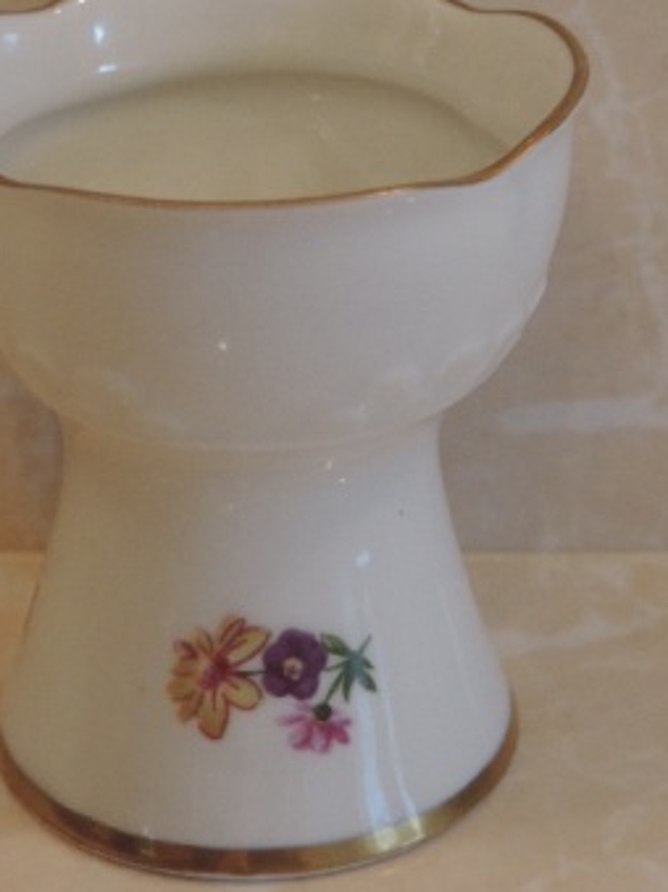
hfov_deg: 12.4
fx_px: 3064
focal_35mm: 119
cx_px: 247
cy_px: 329
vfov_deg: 16.5
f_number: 4.1
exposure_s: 1/40
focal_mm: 16
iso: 400
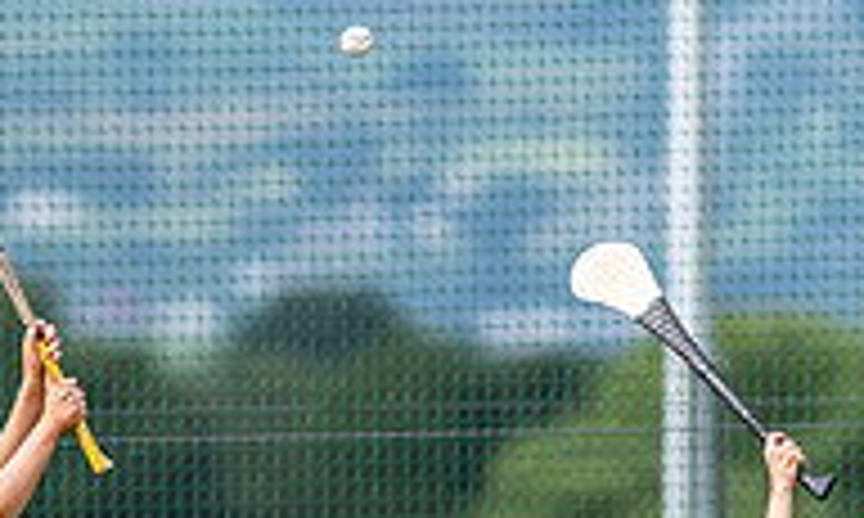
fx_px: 32702
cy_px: 823
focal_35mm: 1405
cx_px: -356
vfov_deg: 0.9
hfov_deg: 1.5
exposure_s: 1/2500
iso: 200
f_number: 2.8
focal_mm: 300
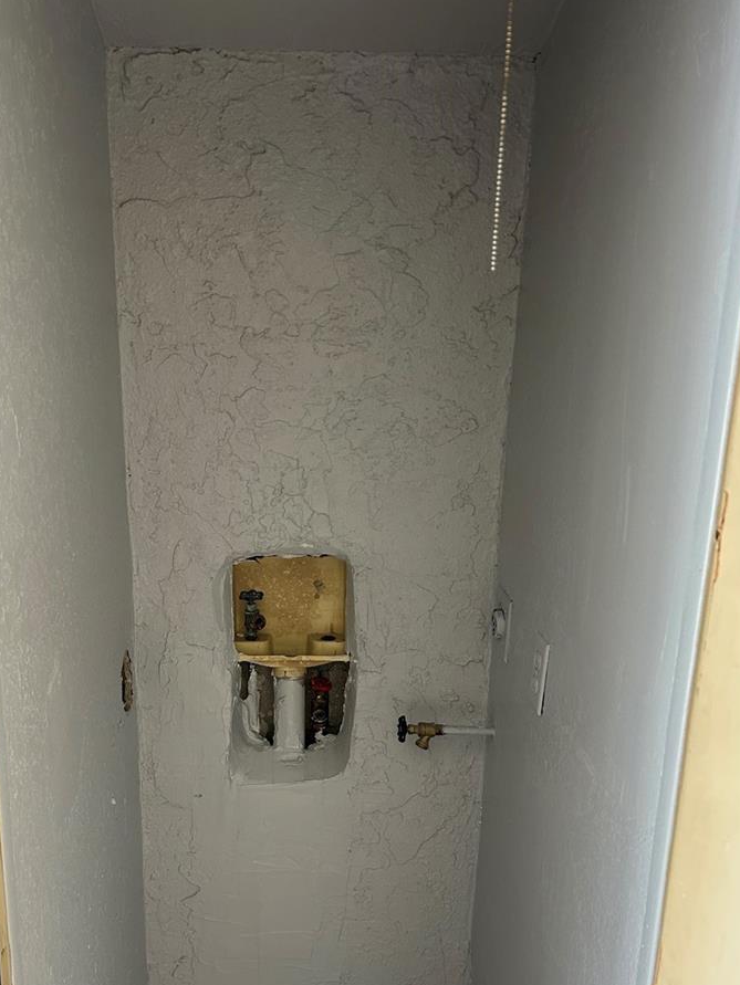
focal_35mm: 35
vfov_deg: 51.8
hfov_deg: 40.7
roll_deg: -0.8
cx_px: 331
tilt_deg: -19.2
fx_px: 997
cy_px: 639
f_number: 1.5
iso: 125
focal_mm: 5.7
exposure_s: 1/121
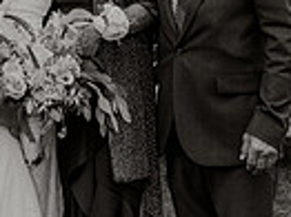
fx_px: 1083
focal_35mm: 129
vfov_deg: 11.3
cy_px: -39
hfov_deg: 15.2
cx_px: 63
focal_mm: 29
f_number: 2.8
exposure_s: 1/320
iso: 250
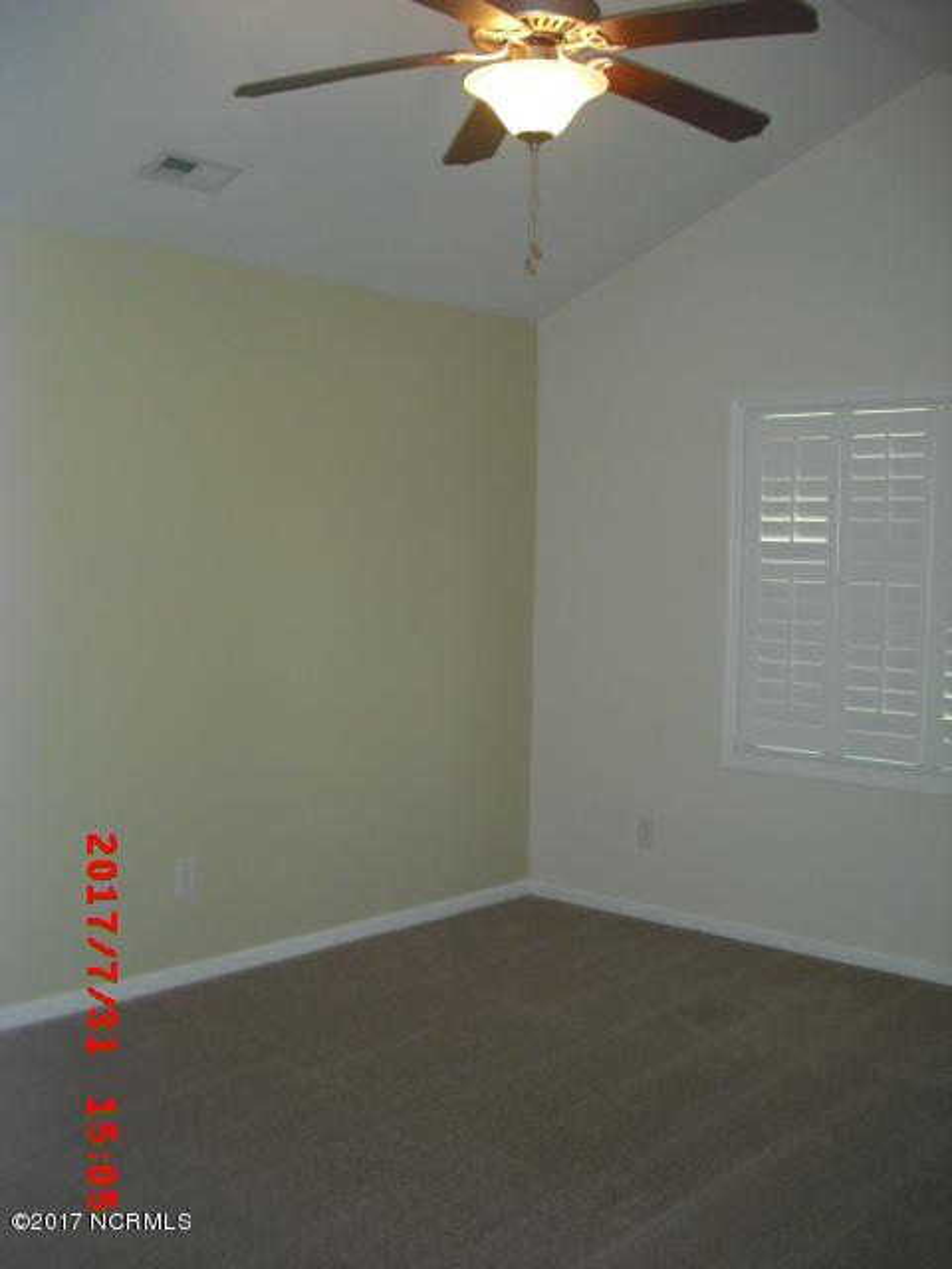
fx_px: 1393
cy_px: 634
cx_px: 476
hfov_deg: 37.7
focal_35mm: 38
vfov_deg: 49.0
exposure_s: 1/60
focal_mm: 6.2
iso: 200
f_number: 2.8
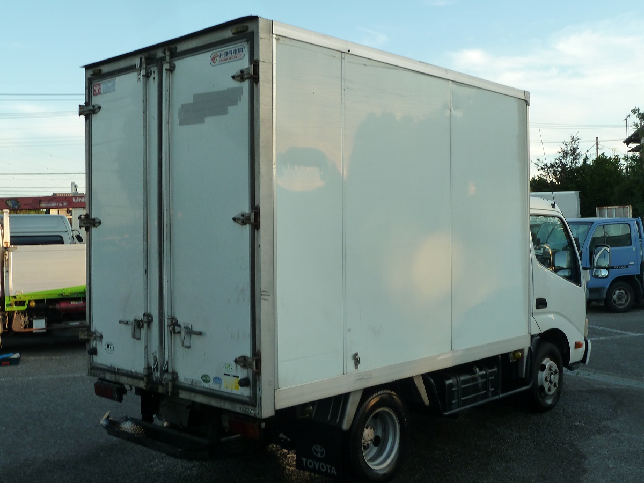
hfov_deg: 46.8
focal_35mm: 40
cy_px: 242
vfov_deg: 36.0
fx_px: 744
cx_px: 322
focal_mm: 6.5
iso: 125
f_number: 4
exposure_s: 1/125
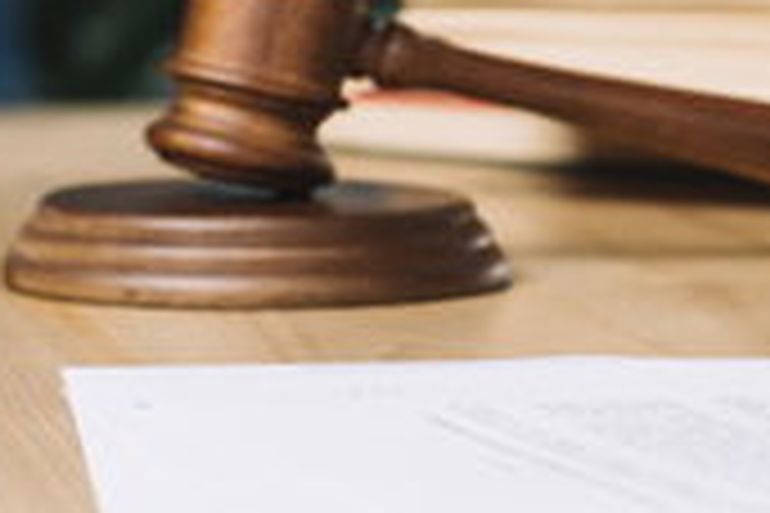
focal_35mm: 238
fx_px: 5090
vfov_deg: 5.7
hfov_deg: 8.5
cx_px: 1018
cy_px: -130
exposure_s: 1/160
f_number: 5.6
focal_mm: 85
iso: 200
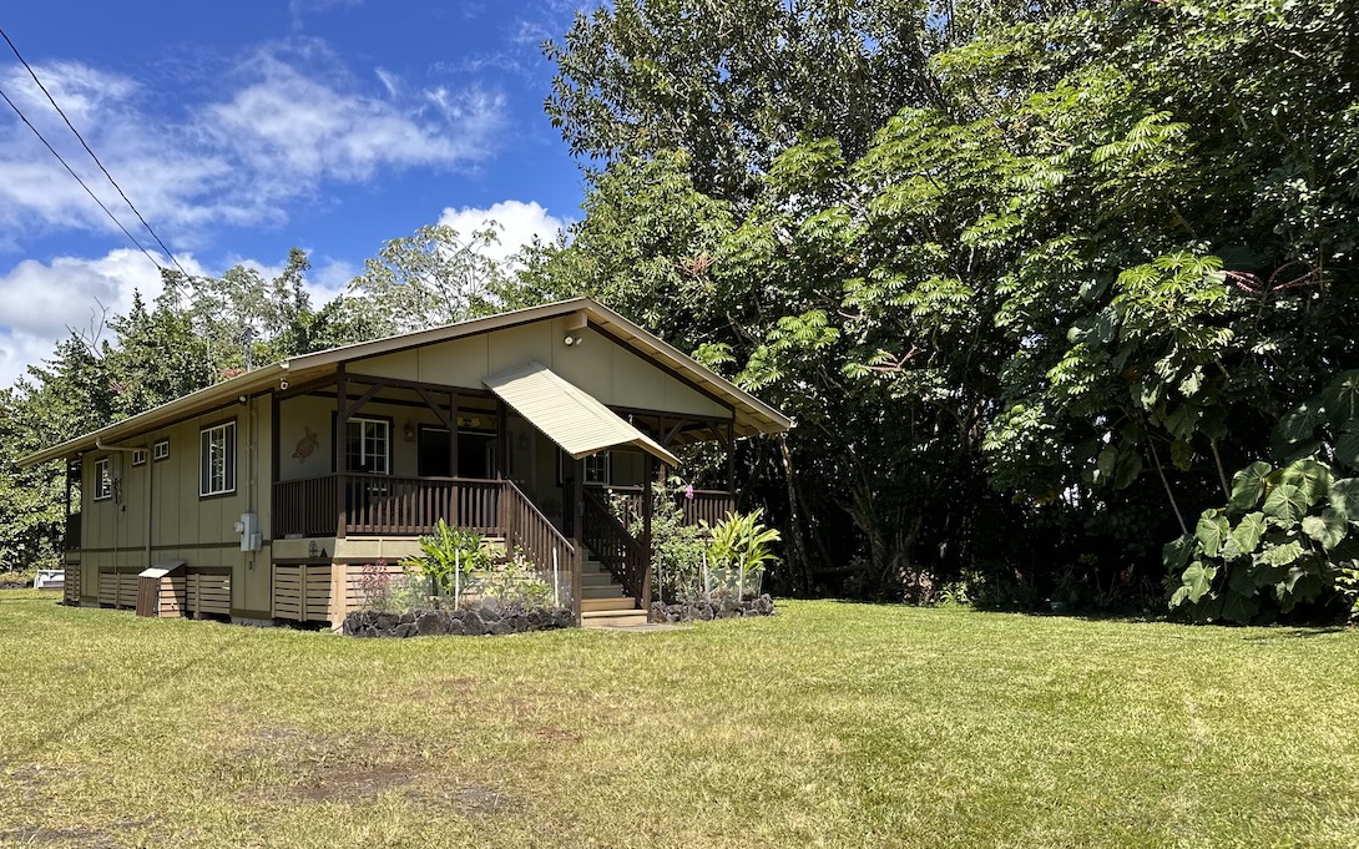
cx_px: 662
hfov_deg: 66.5
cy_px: 529
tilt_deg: +2.1
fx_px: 1037
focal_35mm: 28
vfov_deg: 44.2
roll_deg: +0.0
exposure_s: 1/1562
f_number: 1.78
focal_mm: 6.86
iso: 80
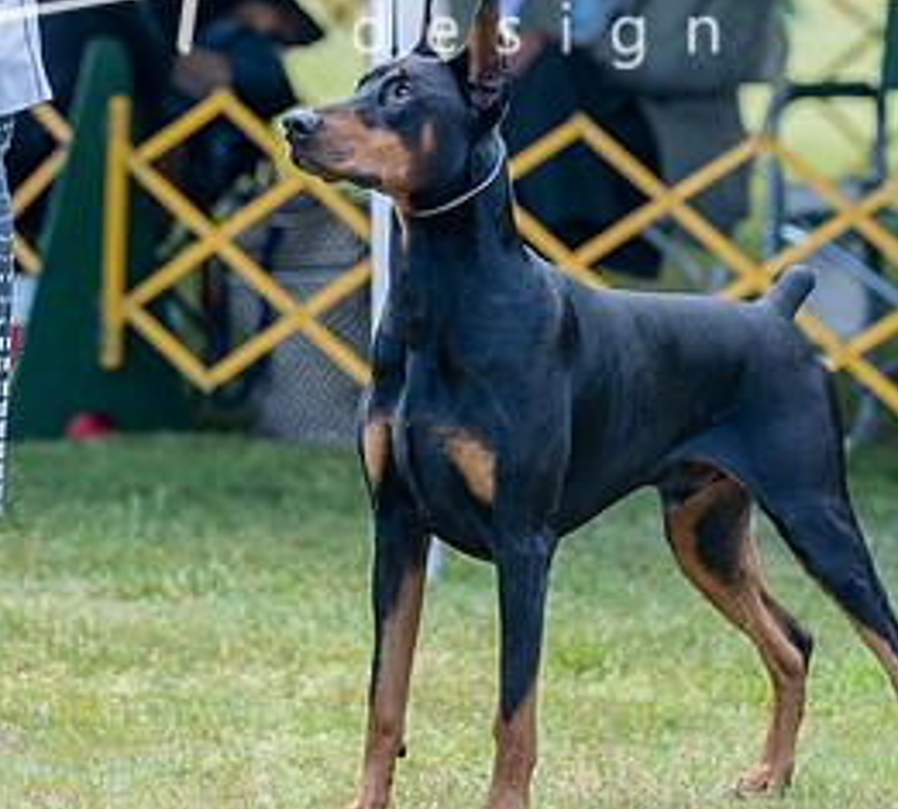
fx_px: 13907
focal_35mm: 498
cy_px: 25
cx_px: 396
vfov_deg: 3.3
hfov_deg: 3.7
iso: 125
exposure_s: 1/500
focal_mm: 184
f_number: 3.2
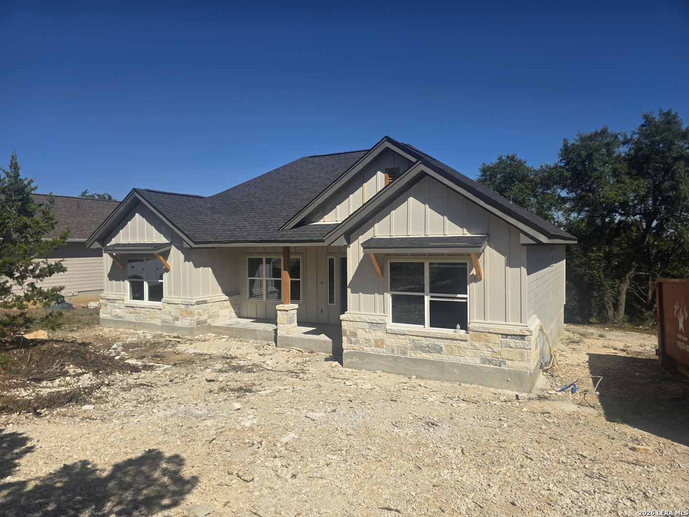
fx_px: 458
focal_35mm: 23
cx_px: 344
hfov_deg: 73.9
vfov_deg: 58.9
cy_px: 258
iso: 12
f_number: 1.7
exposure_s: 1/1484
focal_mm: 6.3
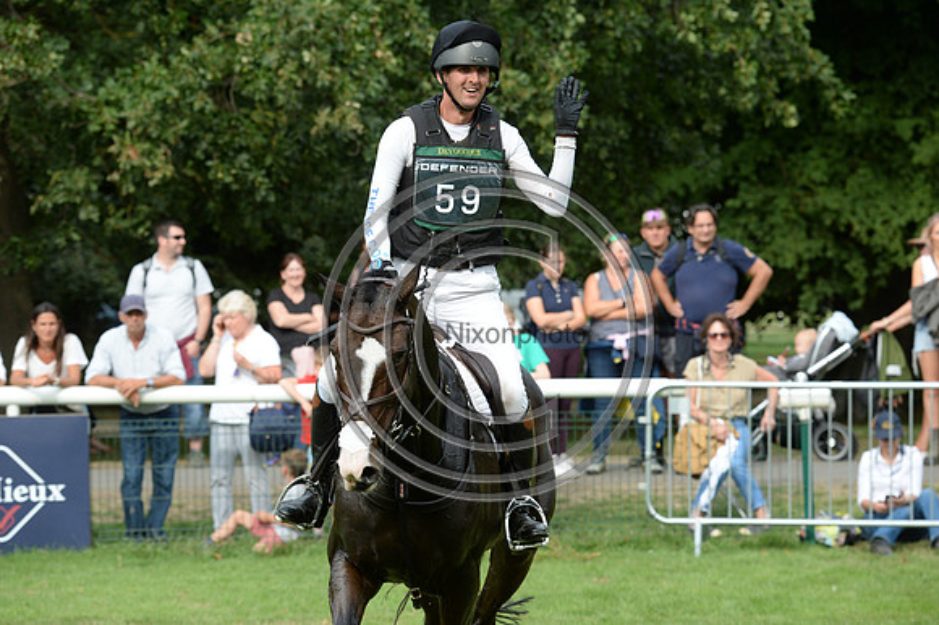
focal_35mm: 240
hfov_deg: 8.6
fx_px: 6256
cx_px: 470
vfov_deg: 5.7
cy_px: 312
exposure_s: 1/1000
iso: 1250
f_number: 8
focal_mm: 240
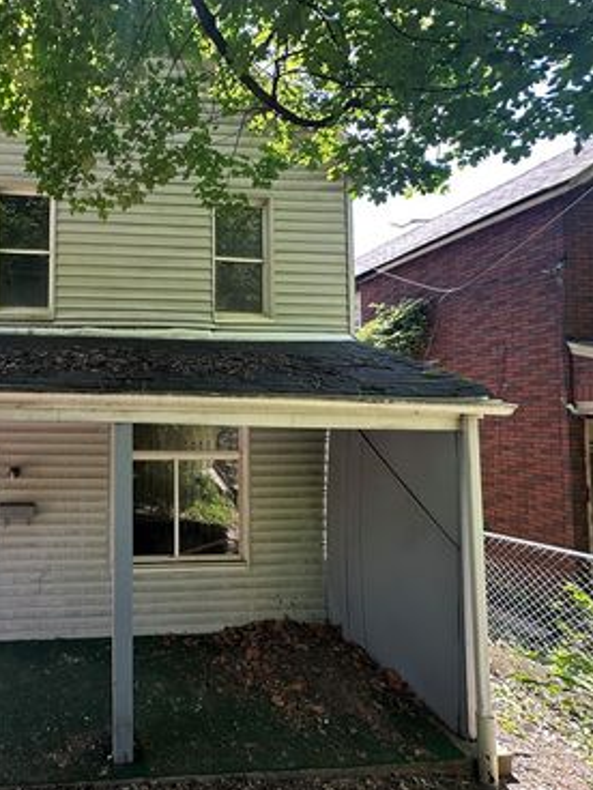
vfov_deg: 84.7
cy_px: 396
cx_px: 103
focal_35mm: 19
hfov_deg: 61.8
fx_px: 434
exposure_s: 1/99
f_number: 2.2
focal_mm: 2.22
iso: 40
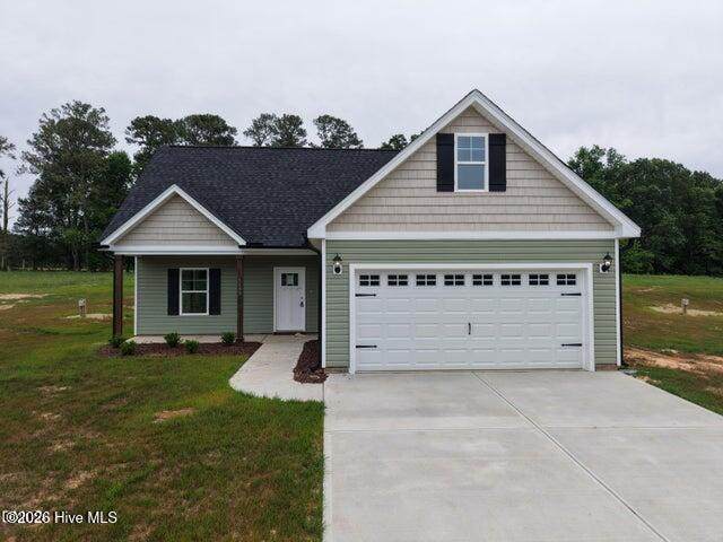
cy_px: 271
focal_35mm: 24
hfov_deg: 71.6
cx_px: 362
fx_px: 501
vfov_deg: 56.8
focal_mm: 8.67
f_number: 1.8
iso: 180
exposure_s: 1/5000
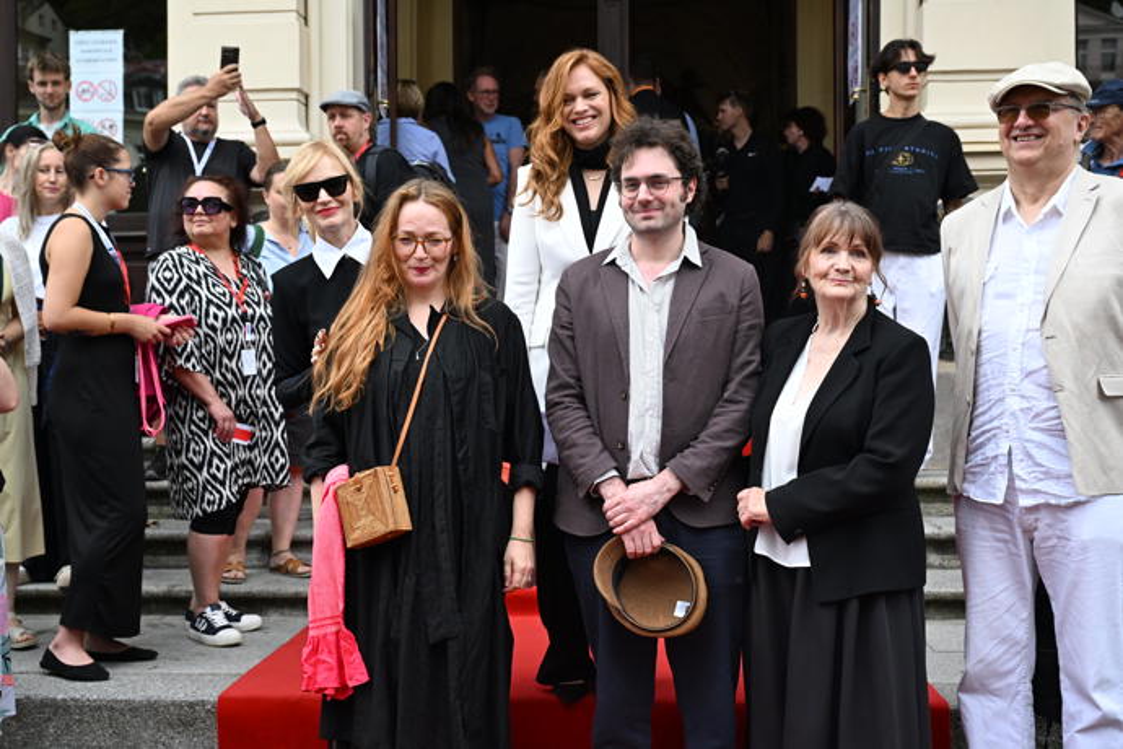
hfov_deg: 47.4
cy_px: 374
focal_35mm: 41
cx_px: 562
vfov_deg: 32.6
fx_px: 1279
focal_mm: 41
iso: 1000
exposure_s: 1/1600
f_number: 5
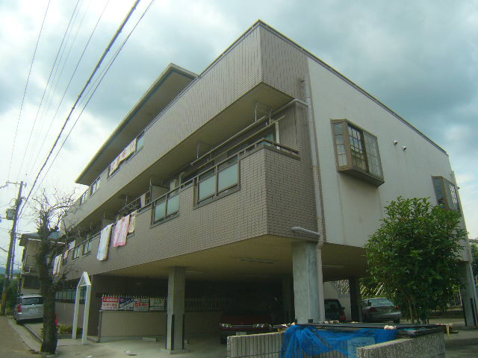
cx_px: 239
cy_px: 179
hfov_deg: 52.6
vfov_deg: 40.7
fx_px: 483
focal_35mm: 35
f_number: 8
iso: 50
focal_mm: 5.8
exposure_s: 1/100
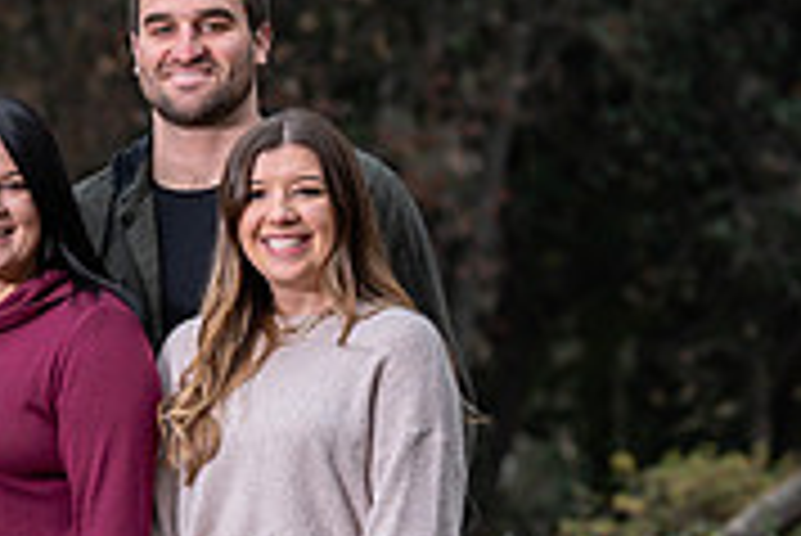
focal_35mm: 408
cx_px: -500
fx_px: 9085
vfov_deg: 3.4
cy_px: 574
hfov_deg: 5.0
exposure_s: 1/125
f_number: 4
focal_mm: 125
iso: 200
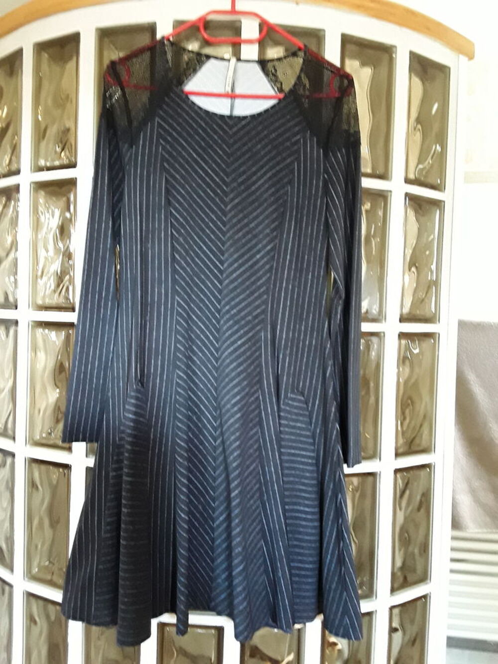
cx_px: 249
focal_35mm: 27
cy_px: 332
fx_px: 518
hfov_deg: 51.4
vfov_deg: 65.3
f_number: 1.9
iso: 320
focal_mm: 2.91
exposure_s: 1/17
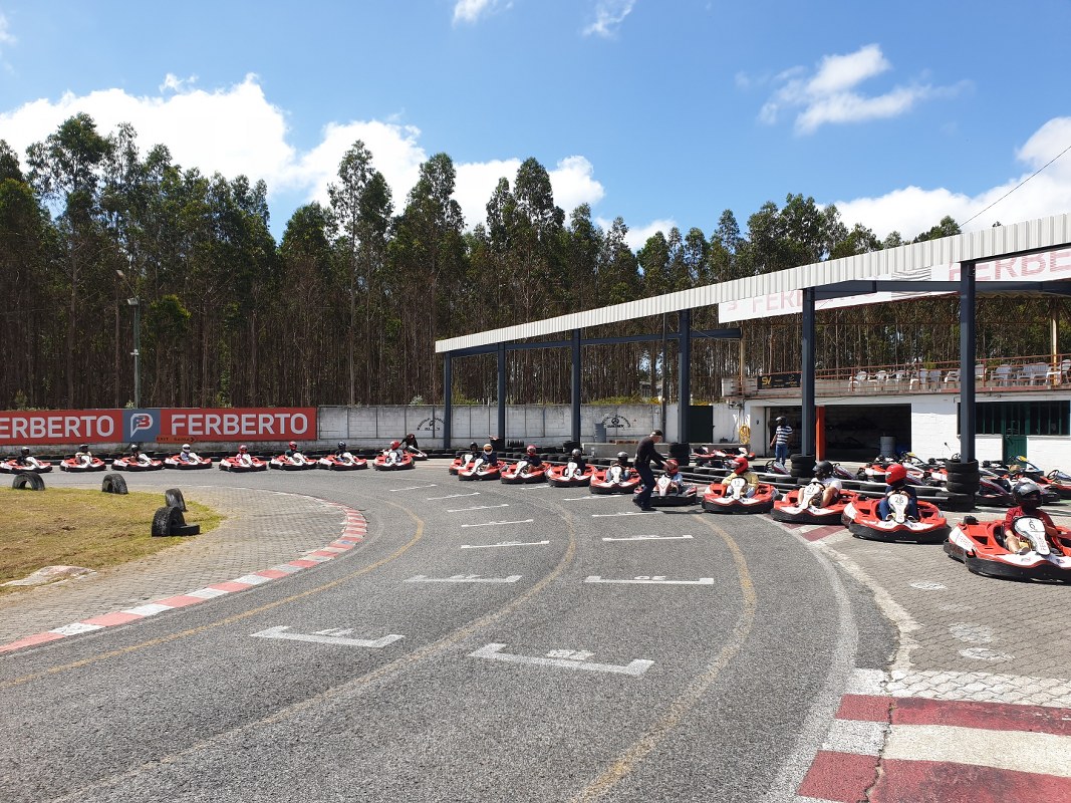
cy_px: 402
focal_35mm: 26
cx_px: 536
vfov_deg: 53.1
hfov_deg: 67.3
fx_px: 804
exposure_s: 1/1328
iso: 50
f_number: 2.4
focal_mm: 4.3
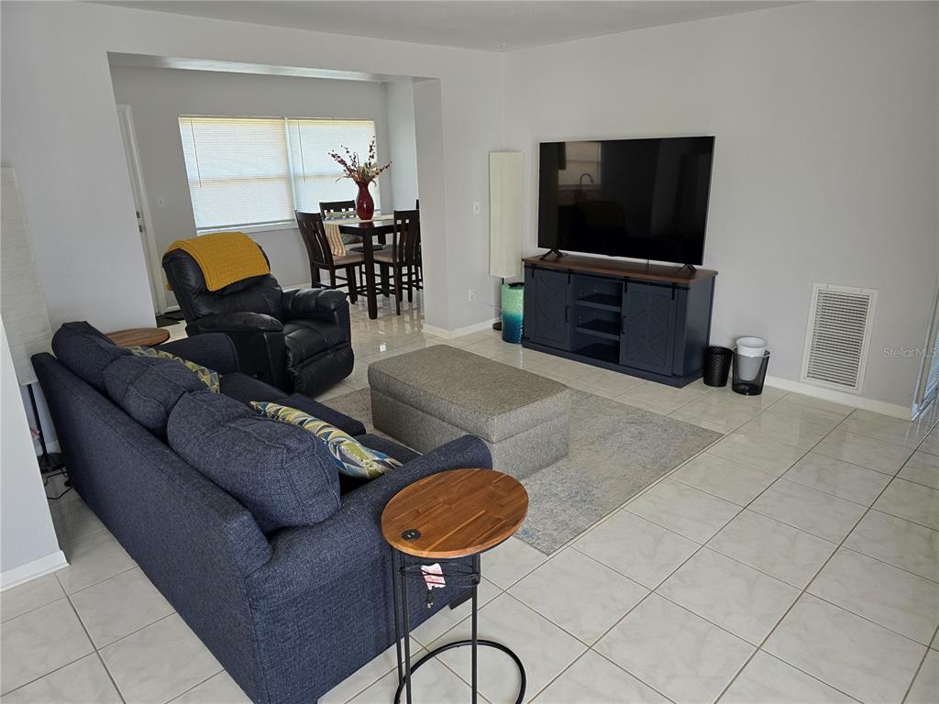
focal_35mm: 23
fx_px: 624
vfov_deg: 58.9
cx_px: 470
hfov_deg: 73.9
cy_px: 352
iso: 160
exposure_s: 1/120
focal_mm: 6.3
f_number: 1.7
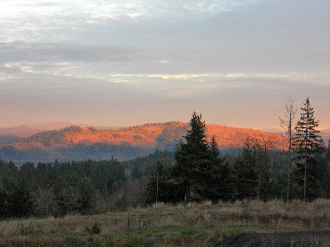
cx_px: 165
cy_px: 124
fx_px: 877
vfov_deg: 16.1
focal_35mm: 92
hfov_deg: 21.3
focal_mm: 16.5
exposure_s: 1/30
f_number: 5.4
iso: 100
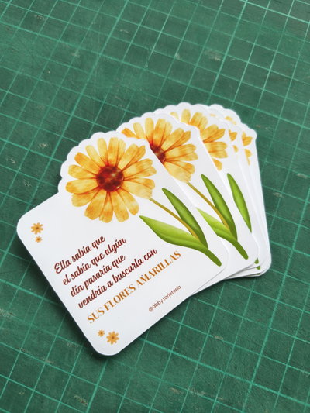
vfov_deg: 71.6
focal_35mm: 24
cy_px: 206
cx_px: 155
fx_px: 286
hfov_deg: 56.8
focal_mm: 5.56
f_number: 1.8
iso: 425
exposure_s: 1/100
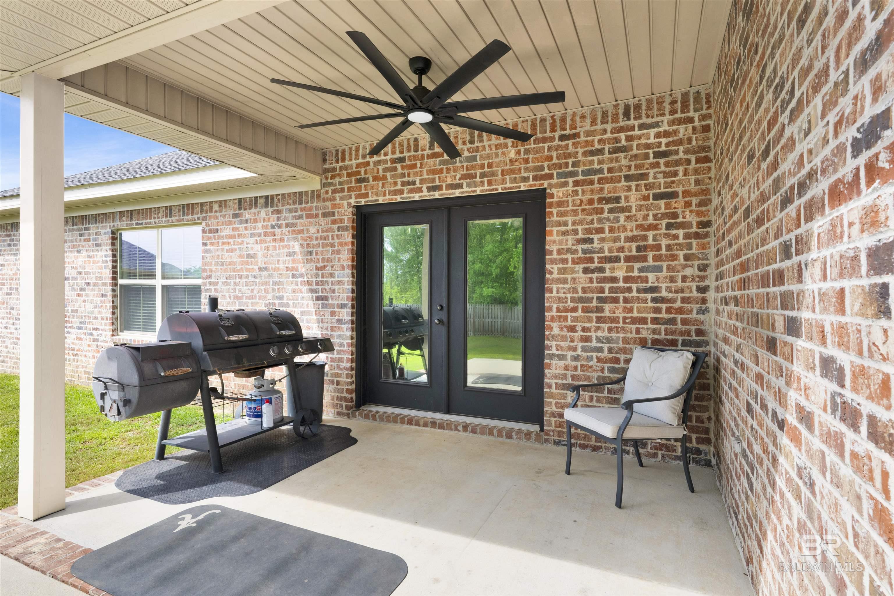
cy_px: 298
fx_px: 435
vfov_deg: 68.9
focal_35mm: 18
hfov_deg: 91.6
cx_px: 447
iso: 400
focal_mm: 17.5
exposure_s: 1/100
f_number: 11
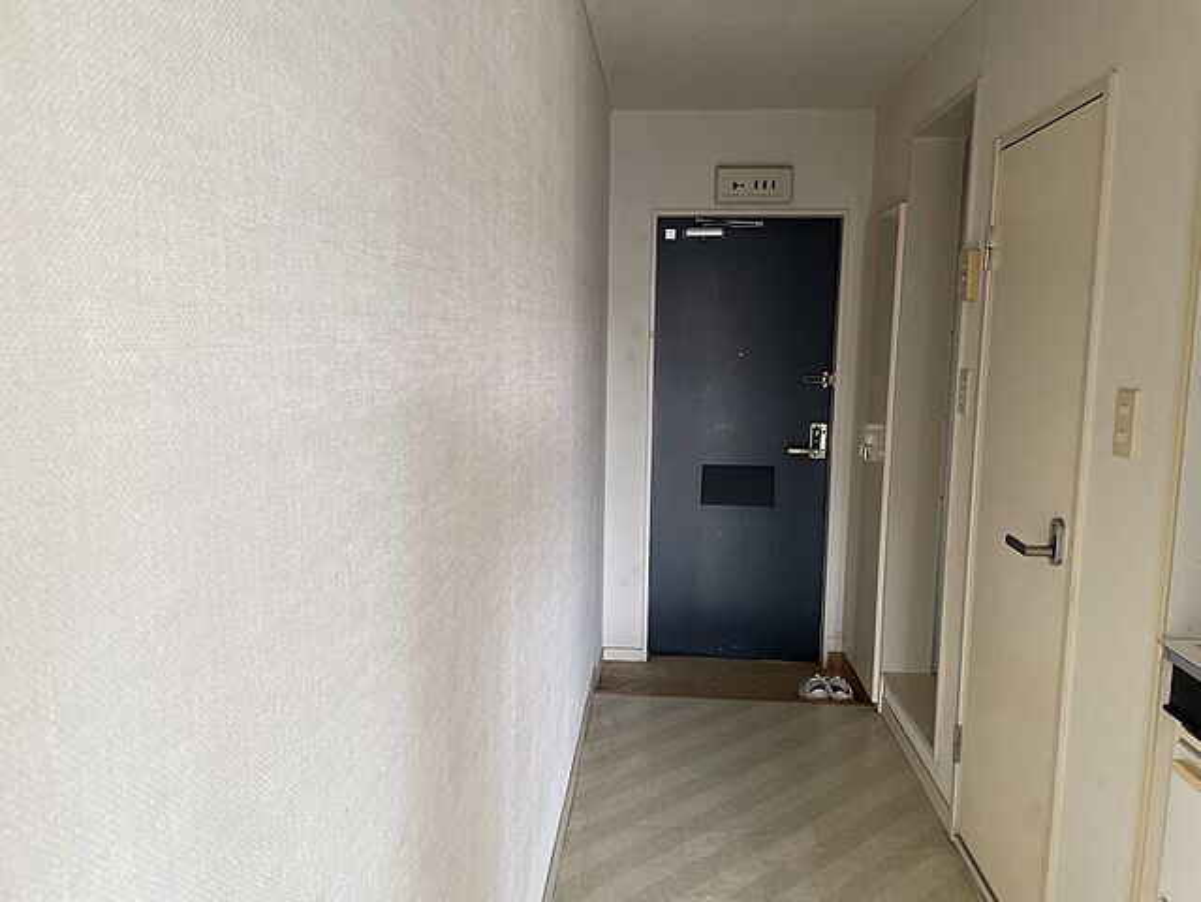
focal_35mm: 26
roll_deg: -0.4
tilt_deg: -7.1
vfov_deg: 53.1
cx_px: 600
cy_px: 451
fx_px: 903
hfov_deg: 67.3
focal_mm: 4.2
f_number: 1.6
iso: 125
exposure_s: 1/121
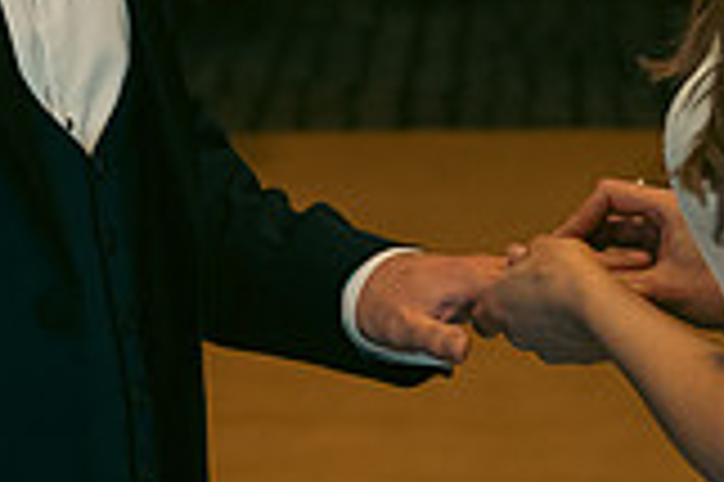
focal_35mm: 180
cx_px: 126
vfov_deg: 7.5
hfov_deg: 11.4
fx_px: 3616
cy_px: -169
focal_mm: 50
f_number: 3.5
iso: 1000
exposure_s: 1/160
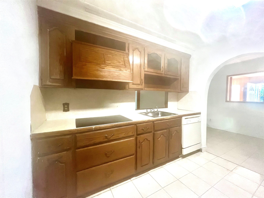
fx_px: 99
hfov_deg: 106.2
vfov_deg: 89.9
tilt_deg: -1.8
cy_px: 99
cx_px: 132
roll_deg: -0.6
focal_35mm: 13
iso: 500
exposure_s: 1/60
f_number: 1.8
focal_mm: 1.57
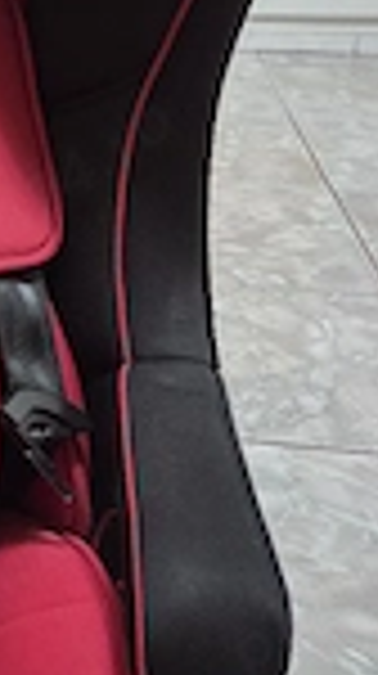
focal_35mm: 67
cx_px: -234
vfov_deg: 31.4
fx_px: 1198
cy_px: 266
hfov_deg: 16.0
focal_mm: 5.4
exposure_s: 1/50.3
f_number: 1.8
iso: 1600
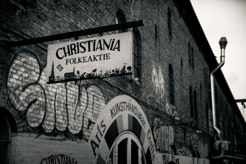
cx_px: 123
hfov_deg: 39.6
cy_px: 82
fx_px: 342
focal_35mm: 50
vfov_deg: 27.0
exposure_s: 1/100
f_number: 2.8
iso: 400
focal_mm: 50
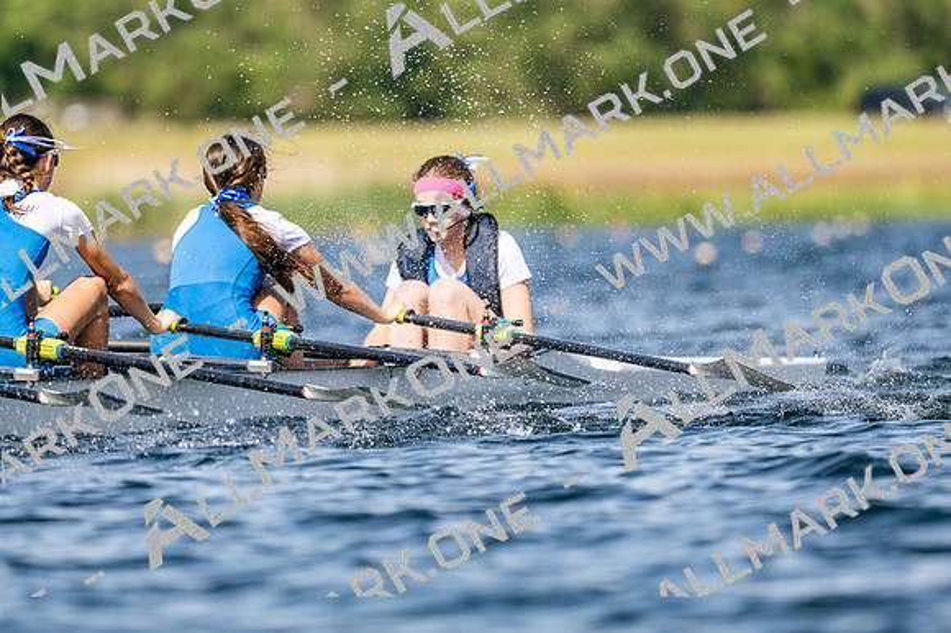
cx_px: 476
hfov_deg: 3.4
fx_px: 15840
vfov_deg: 2.3
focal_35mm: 600
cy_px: 316
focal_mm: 400
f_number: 4.5
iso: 180
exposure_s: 1/2500
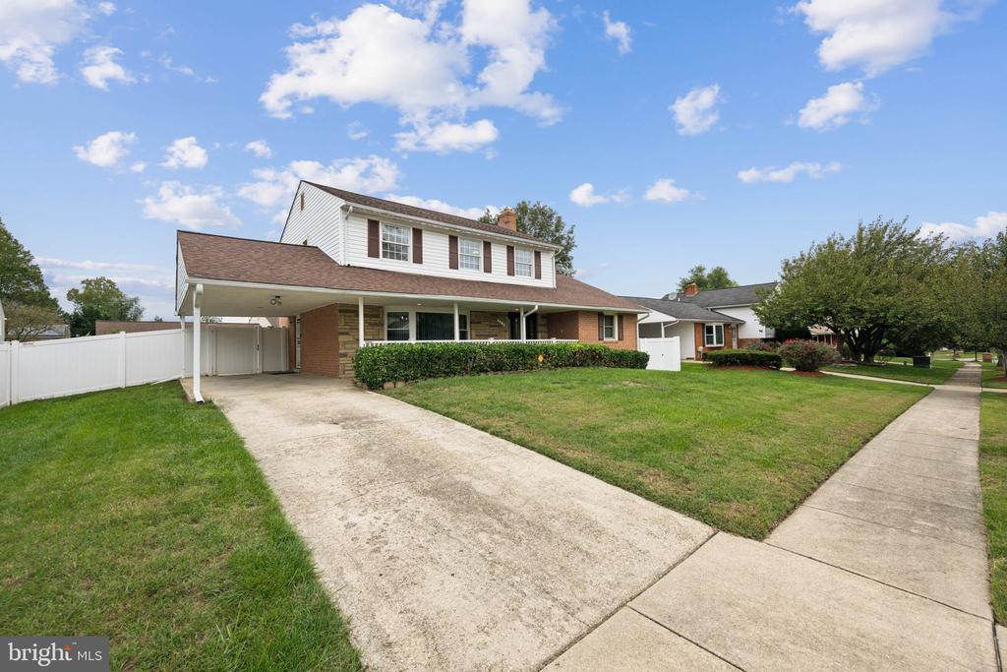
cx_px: 504
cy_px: 336
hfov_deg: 104.2
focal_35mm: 14
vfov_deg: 81.2
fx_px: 392
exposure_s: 1/1000
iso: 400
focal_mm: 14
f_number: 7.1
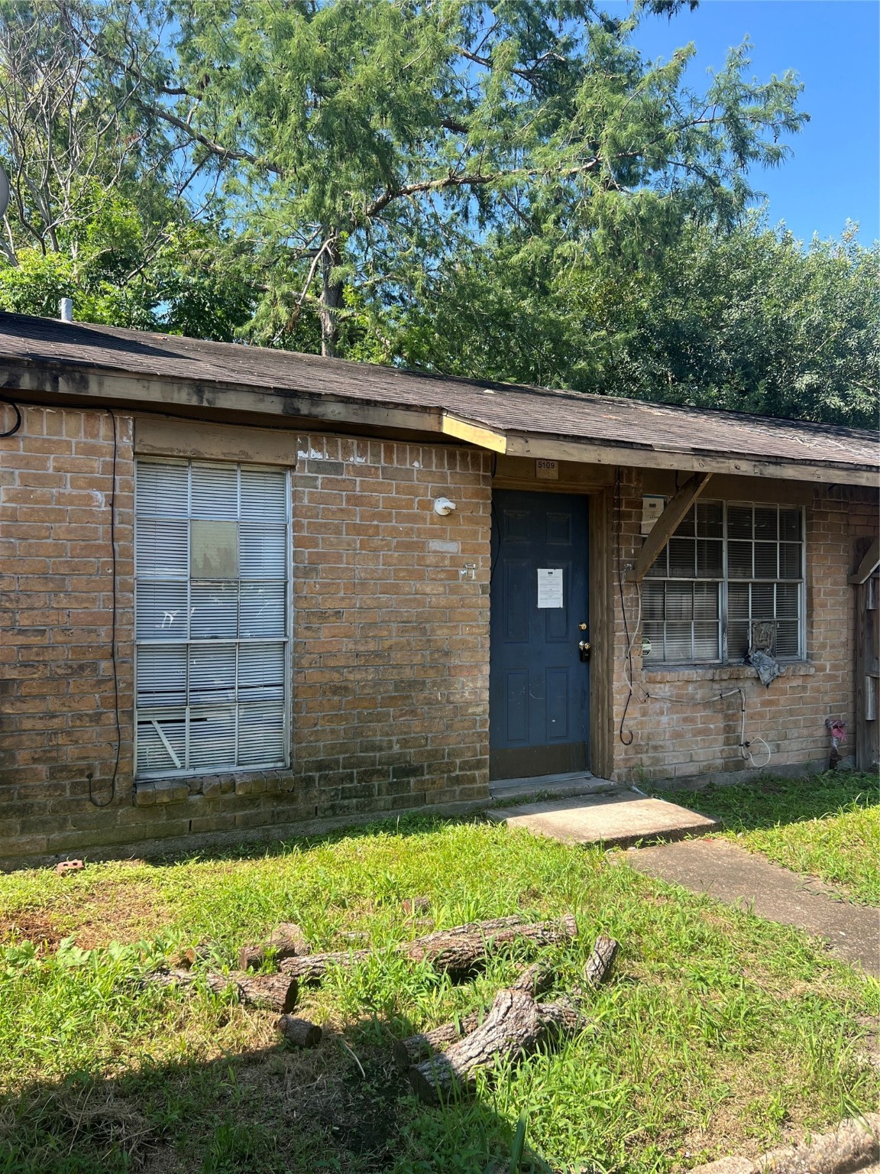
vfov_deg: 67.3
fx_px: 881
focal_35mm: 26
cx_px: 440
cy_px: 587
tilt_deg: +1.7
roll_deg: -0.3
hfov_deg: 53.1
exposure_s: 1/1252
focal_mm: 5.7
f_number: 1.5
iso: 50
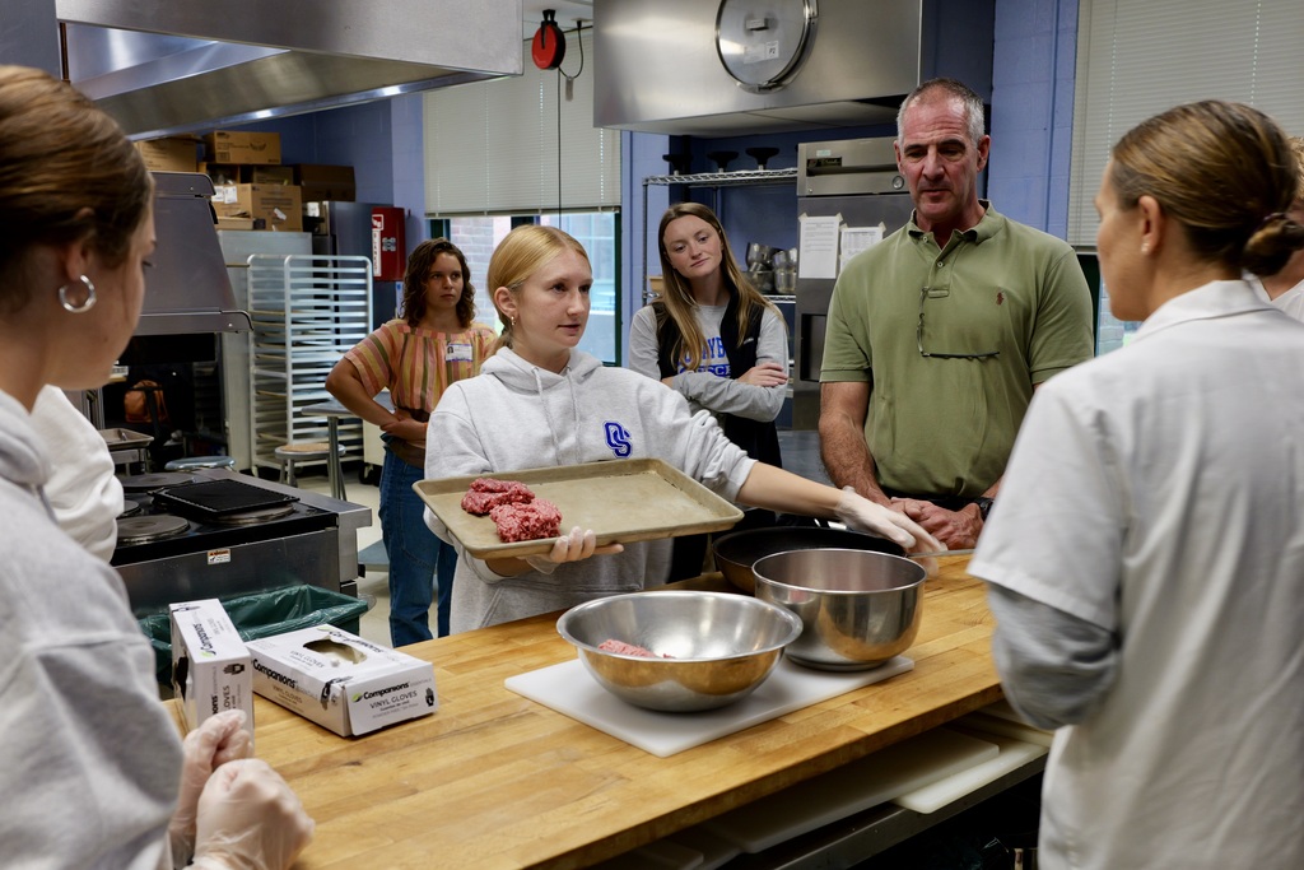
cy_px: 435
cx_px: 652
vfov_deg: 40.0
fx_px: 1195
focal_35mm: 33
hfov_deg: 57.2
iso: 1000
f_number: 5.6
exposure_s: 1/60
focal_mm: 33
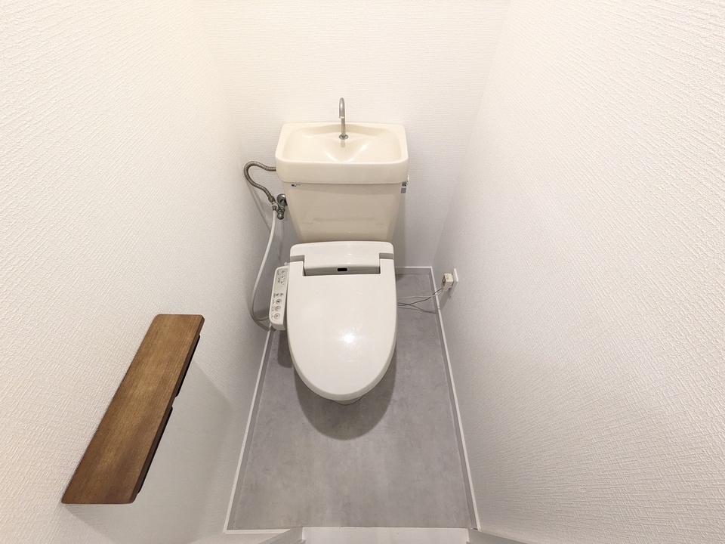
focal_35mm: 14
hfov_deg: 102.1
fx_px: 293
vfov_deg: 85.7
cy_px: 272
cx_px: 362
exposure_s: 1/60
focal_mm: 1.83
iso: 415
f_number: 2.2
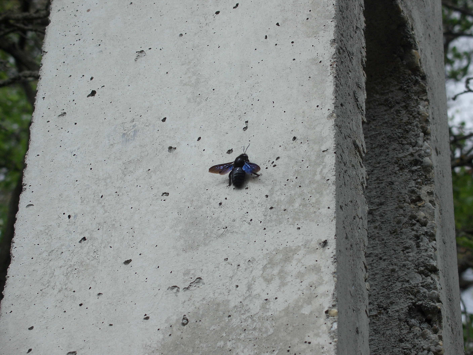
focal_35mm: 132
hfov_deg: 14.9
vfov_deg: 11.2
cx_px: 236
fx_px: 1804
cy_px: 178
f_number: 5.5
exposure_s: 1/200
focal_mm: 28.4
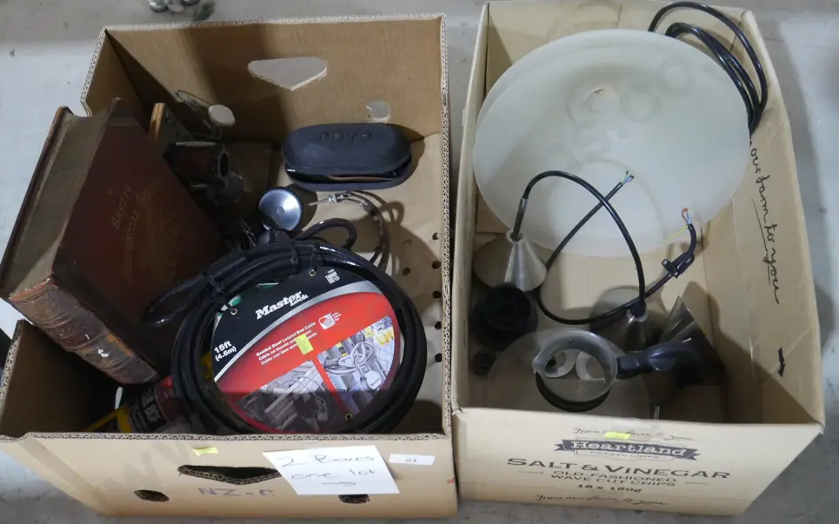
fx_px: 823
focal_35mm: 36
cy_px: 269
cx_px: 417
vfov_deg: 35.3
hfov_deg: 54.0
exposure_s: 1/60
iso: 2500
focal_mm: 16
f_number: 3.6
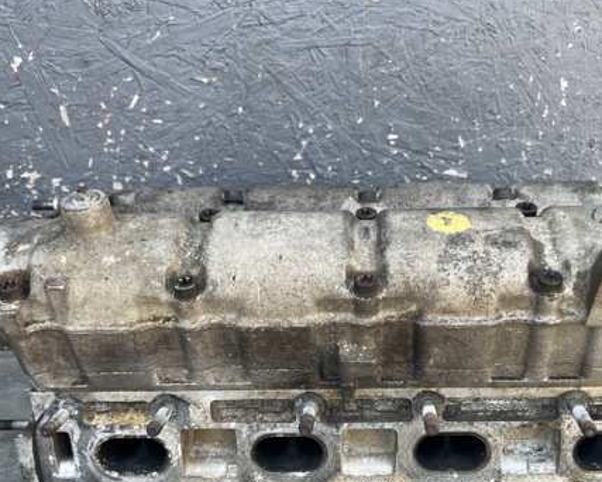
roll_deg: +0.0
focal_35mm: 38
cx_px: 360
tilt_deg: -12.2
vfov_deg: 38.6
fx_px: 677
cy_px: 330
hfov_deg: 47.7
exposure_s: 1/122
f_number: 1.6
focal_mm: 5.1
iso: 32
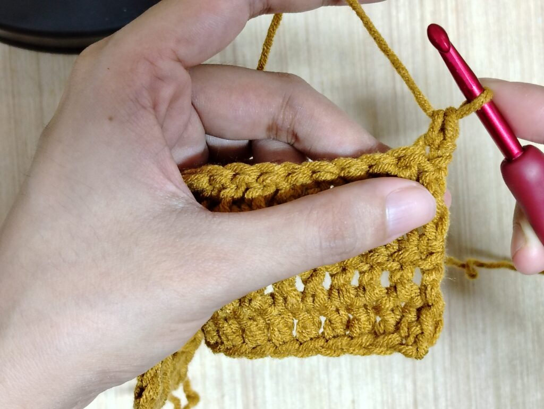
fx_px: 1132
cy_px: 204
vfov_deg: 20.5
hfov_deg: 27.0
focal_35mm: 72
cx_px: 272
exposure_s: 1/33.3
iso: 800
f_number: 1.75
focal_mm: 5.25
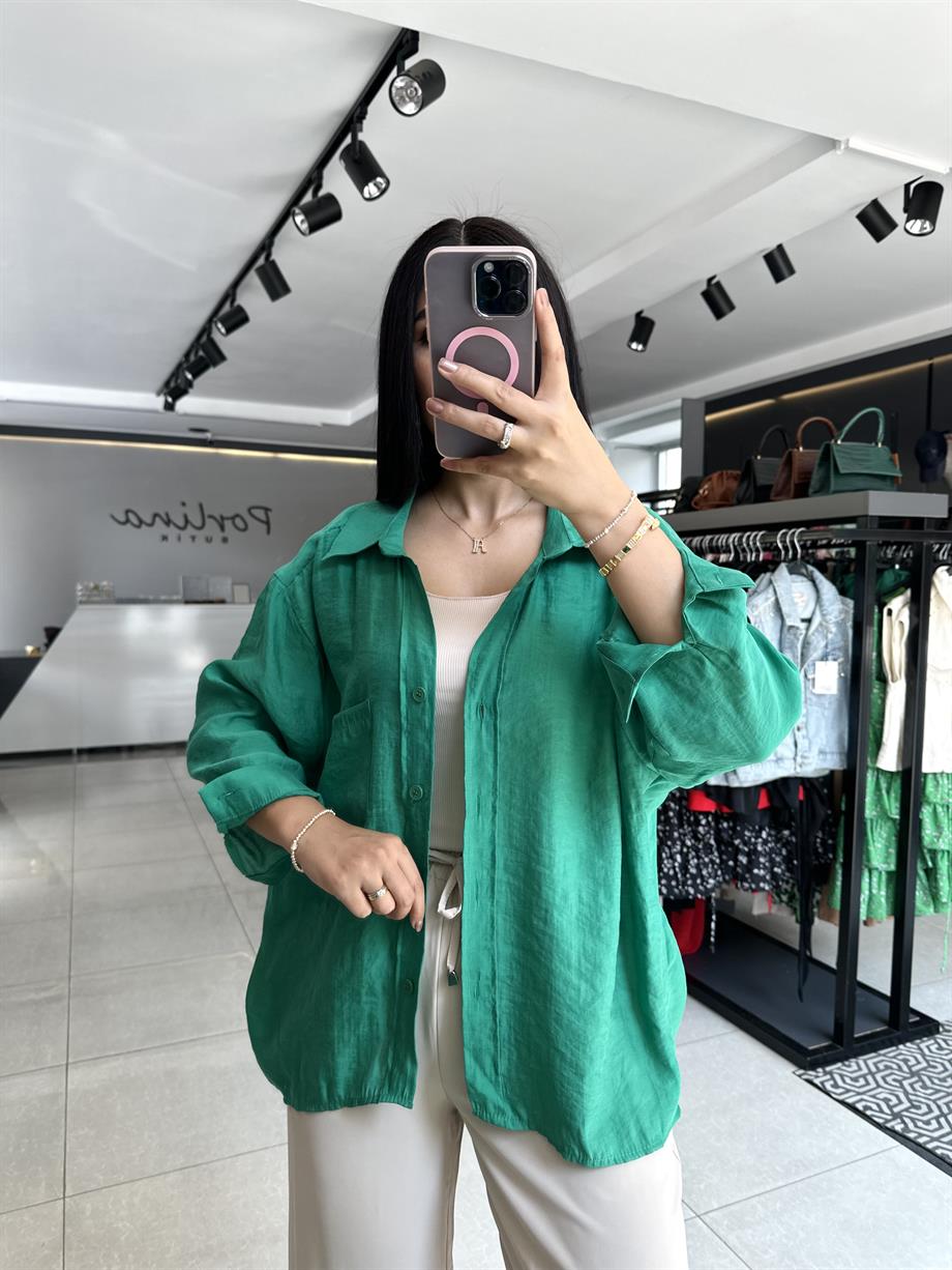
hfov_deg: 56.8
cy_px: 635
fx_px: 880
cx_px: 476
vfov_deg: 71.6
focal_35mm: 24
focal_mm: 6.86
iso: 64
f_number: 1.78
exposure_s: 1/204
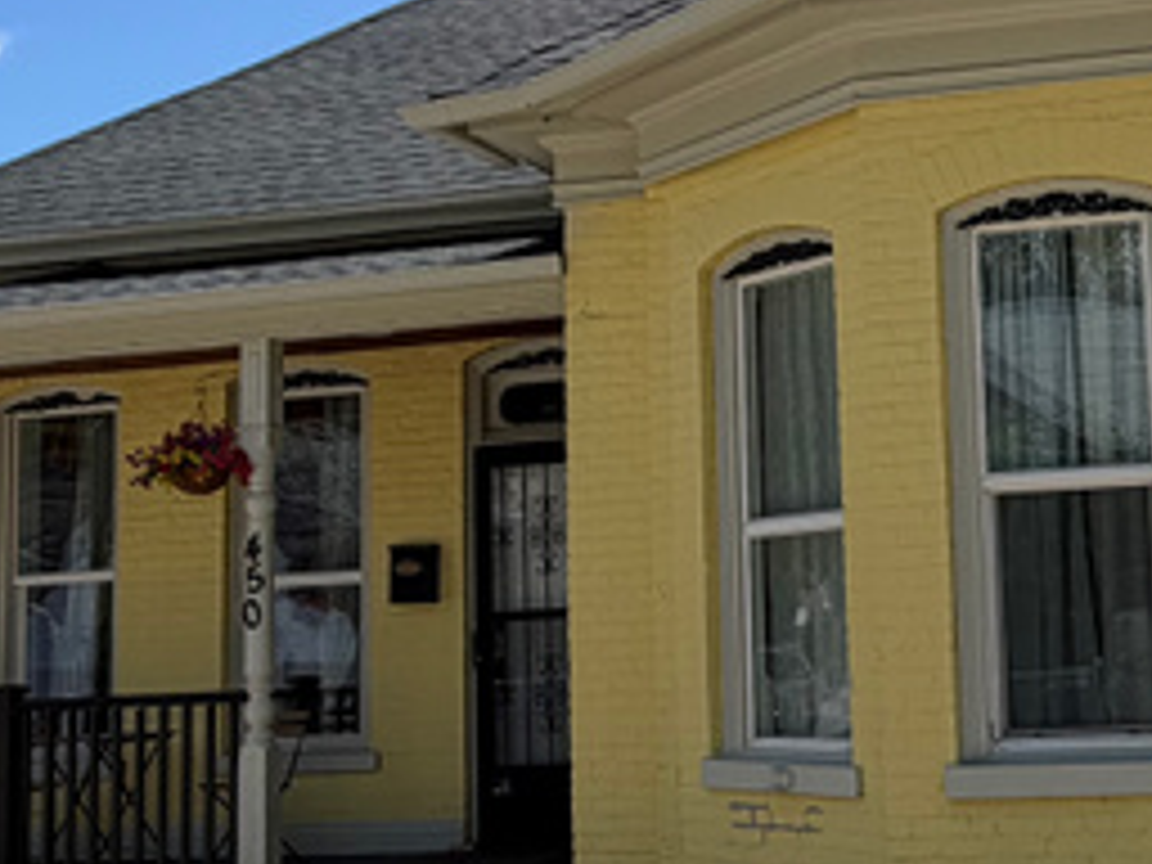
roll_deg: +2.7
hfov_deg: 32.9
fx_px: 1864
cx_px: 1004
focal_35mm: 56
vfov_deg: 26.1
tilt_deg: +8.0
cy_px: 400
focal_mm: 2.22
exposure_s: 1/770
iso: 25
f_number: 2.2
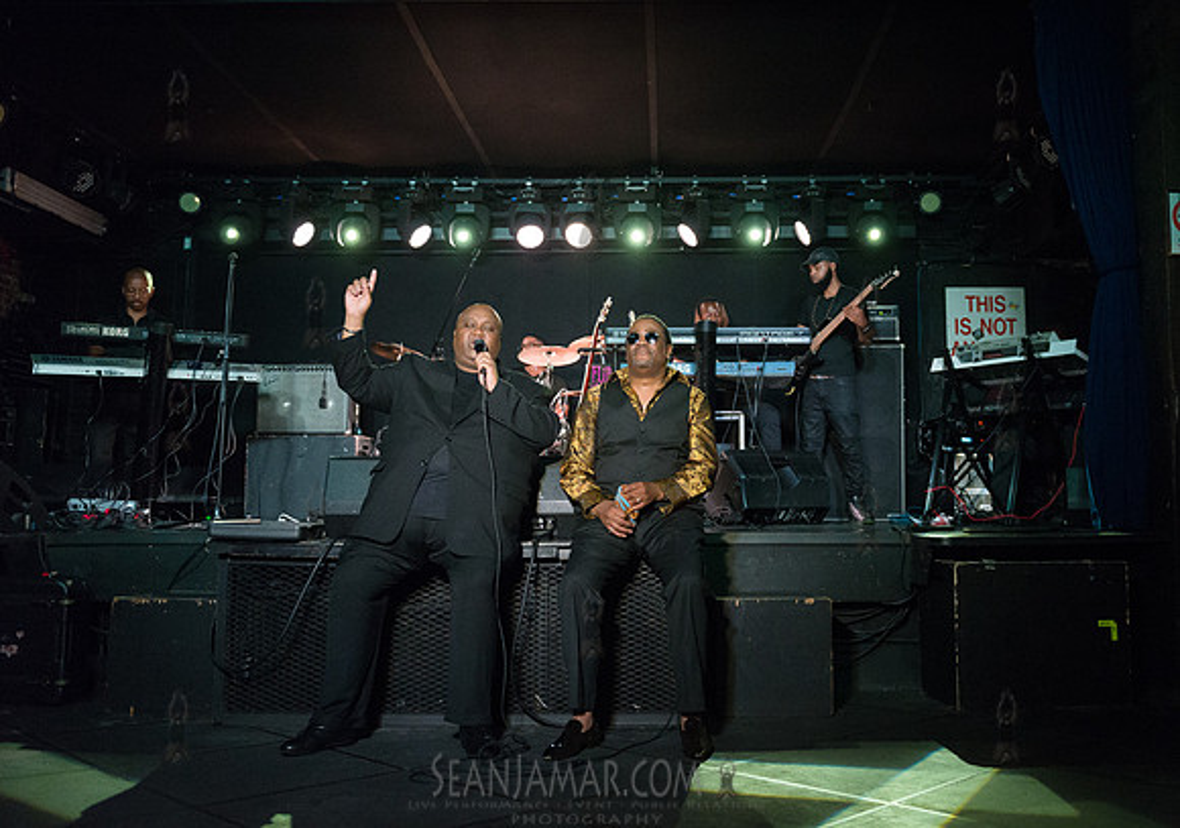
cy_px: 389
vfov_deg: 39.2
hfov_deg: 53.7
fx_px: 1161
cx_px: 668
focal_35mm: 35
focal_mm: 31
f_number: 2.8
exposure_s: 1/320
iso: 3200
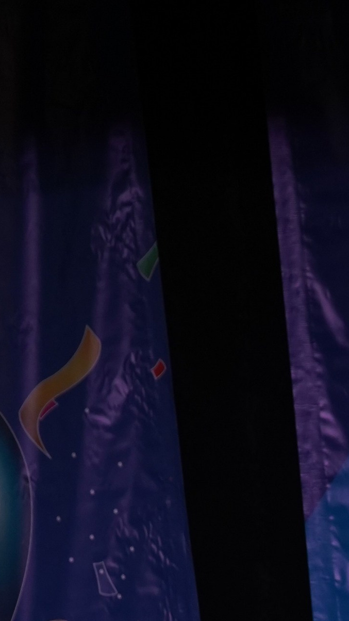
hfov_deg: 2.4
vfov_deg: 4.3
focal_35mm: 501
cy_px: 944
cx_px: 485
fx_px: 8245
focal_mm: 150
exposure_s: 1/400
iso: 1600
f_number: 4
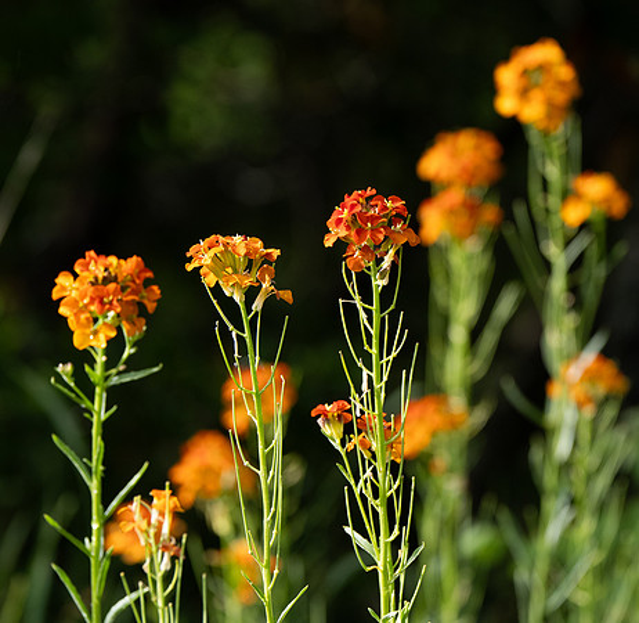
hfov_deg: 4.1
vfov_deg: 4.0
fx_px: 8863
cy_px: 312
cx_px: 244
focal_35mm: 430
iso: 400
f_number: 5.6
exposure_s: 1/250
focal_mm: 185
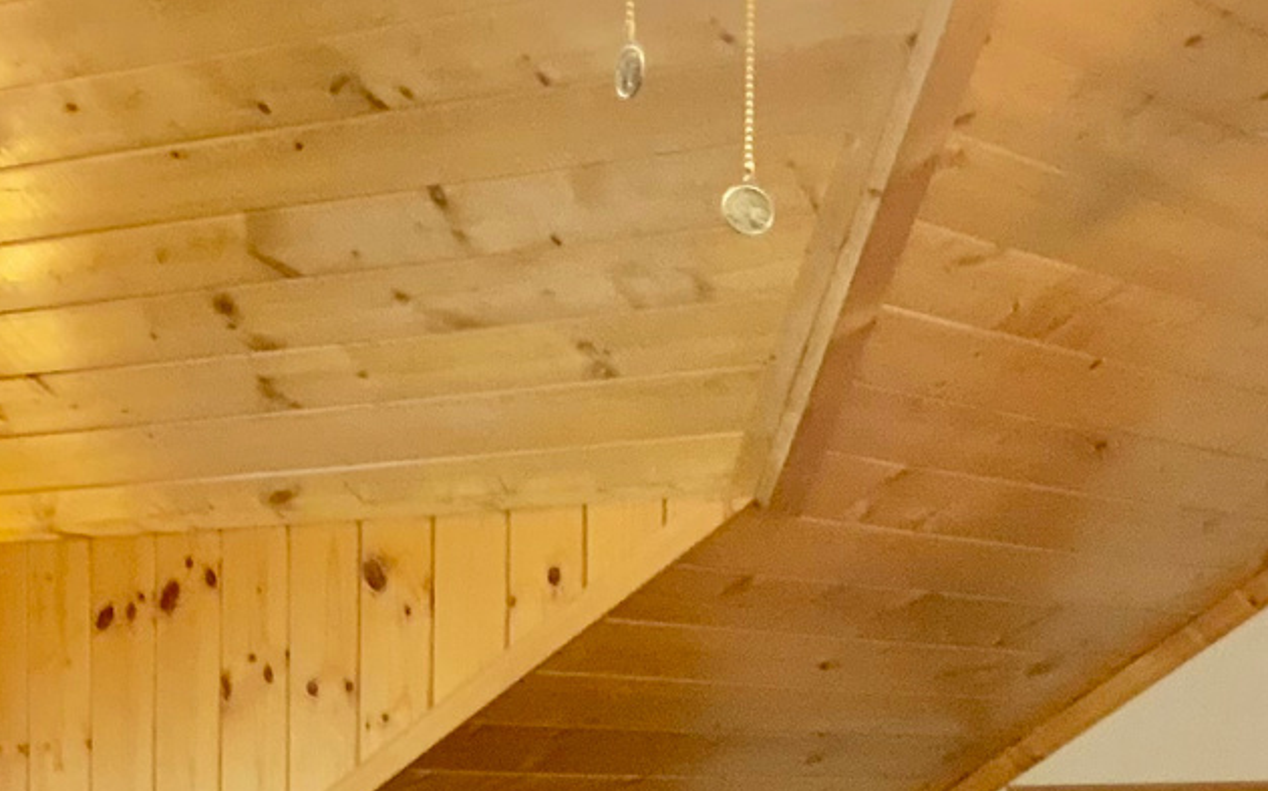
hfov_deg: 20.8
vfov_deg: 12.4
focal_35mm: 100
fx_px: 3454
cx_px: 549
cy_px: 1173
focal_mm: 3
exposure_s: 1/60
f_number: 1.8
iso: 200
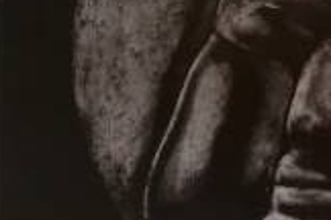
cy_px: 60
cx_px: 413
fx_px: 1223
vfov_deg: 10.3
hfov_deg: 14.8
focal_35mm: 133
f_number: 3.5
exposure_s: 1/15
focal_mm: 18
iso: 1400
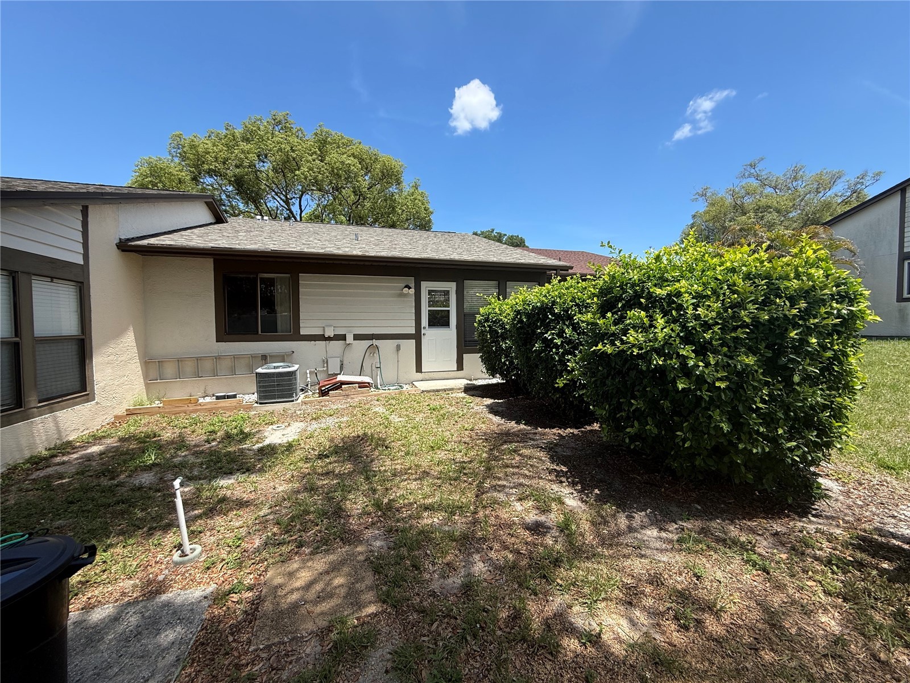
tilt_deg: -2.9
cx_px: 455
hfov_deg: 102.1
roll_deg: -0.2
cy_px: 342
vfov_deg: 85.7
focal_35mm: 14
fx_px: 368
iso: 50
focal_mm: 2.22
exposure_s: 1/1105
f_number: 2.2
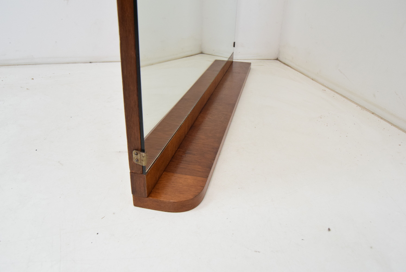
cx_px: 203
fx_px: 305
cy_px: 136
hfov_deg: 67.3
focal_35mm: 27
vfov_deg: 48.0
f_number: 5.6
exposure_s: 1/125
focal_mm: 18
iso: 1600
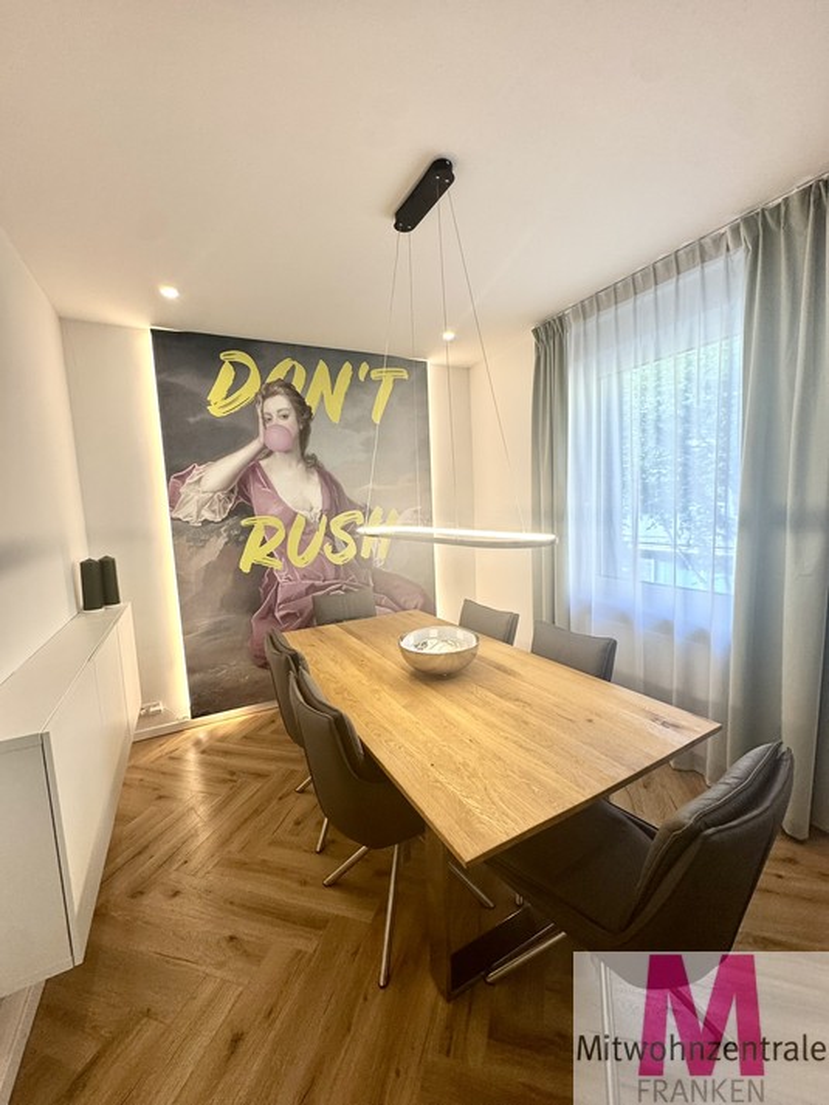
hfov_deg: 85.7
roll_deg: +2.6
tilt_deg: -5.6
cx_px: 414
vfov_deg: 102.1
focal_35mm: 14
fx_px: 447
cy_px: 552
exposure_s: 1/100
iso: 125
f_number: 2.2
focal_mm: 2.22
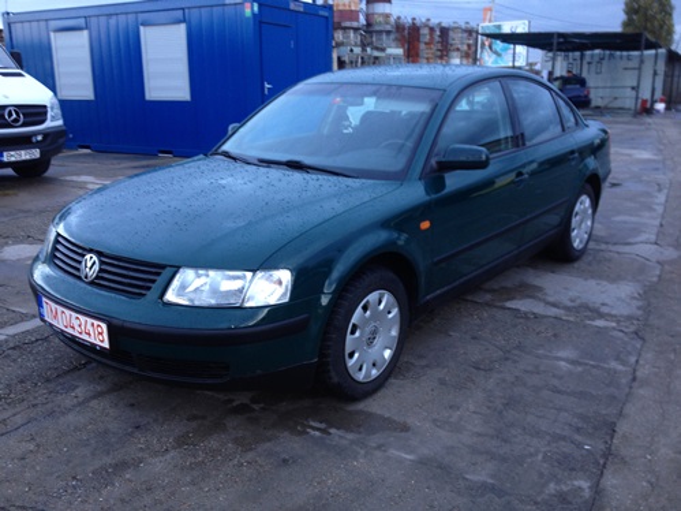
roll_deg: +1.2
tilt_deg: -15.4
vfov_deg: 40.7
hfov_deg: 52.6
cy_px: 256
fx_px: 688
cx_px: 340
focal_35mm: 35
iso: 50
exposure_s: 1/20
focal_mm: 4.28
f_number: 2.4
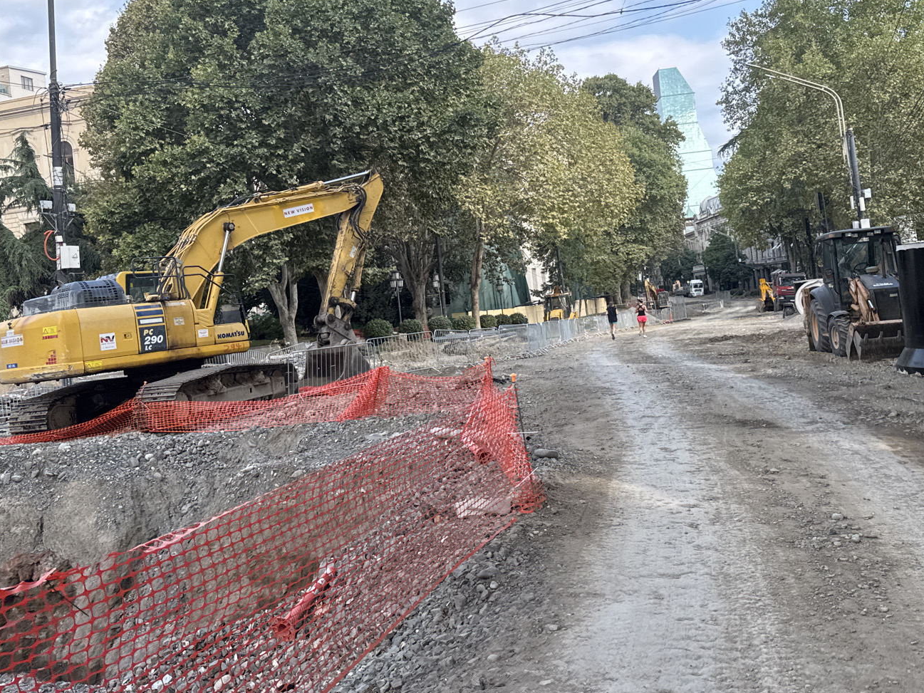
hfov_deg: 50.1
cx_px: 470
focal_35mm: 37
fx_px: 988
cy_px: 273
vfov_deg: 38.5
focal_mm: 6.76
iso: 80
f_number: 1.78
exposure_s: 1/802
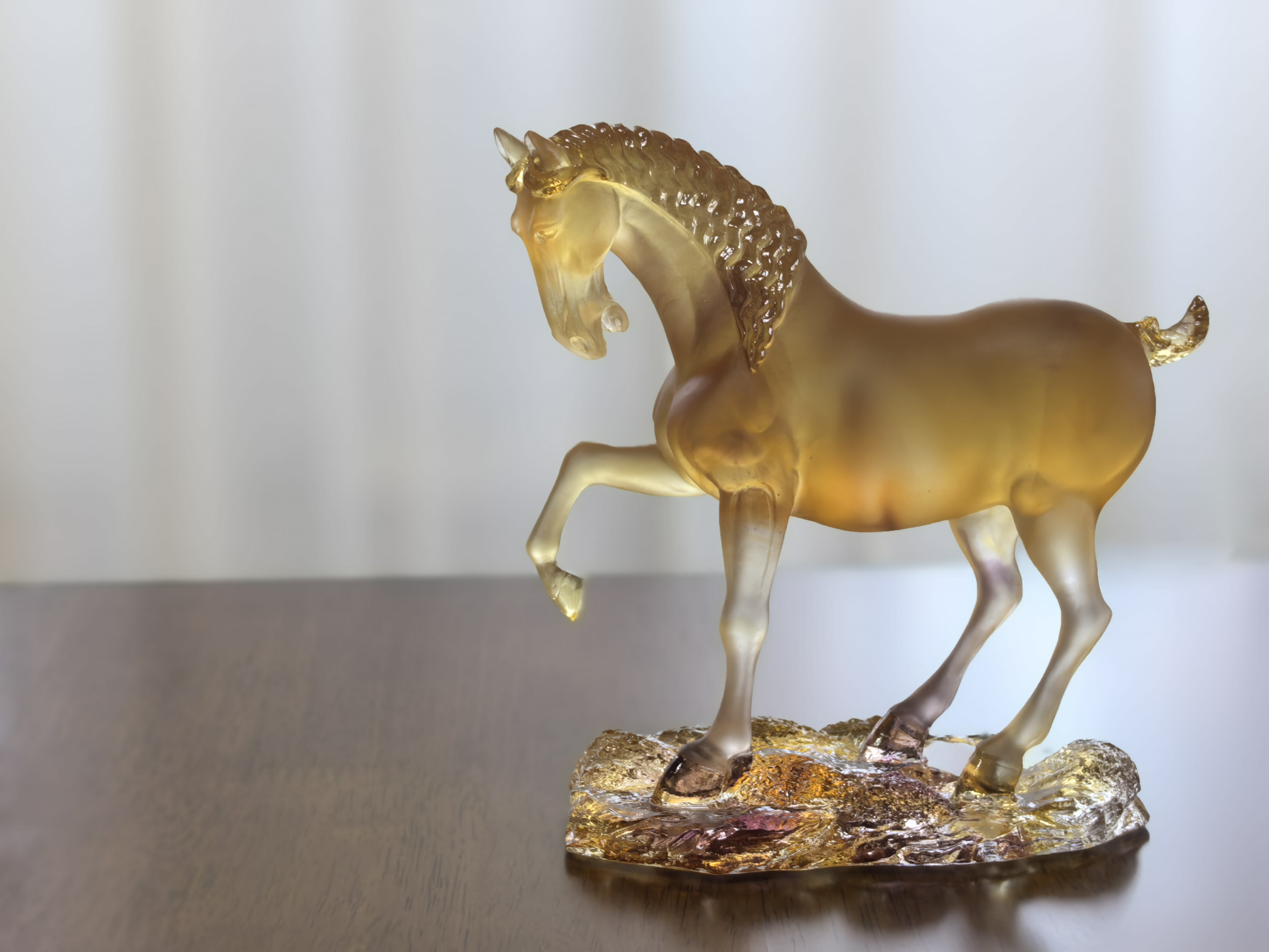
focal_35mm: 81
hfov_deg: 24.1
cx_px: 634
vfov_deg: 18.2
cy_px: 476
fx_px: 2969
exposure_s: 1/50
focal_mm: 5.75
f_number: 2
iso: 200
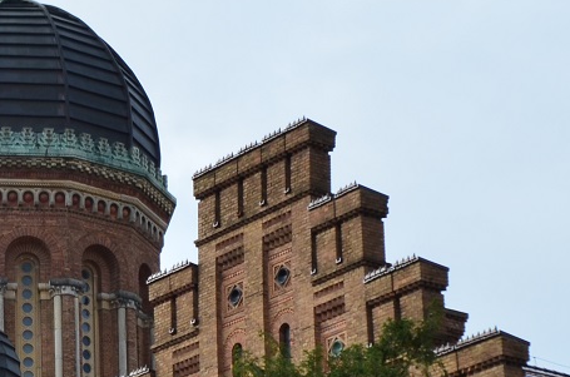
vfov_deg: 9.7
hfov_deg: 15.0
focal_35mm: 137
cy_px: 515
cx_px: 170
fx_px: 2164
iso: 200
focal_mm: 26
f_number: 11
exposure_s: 1/125
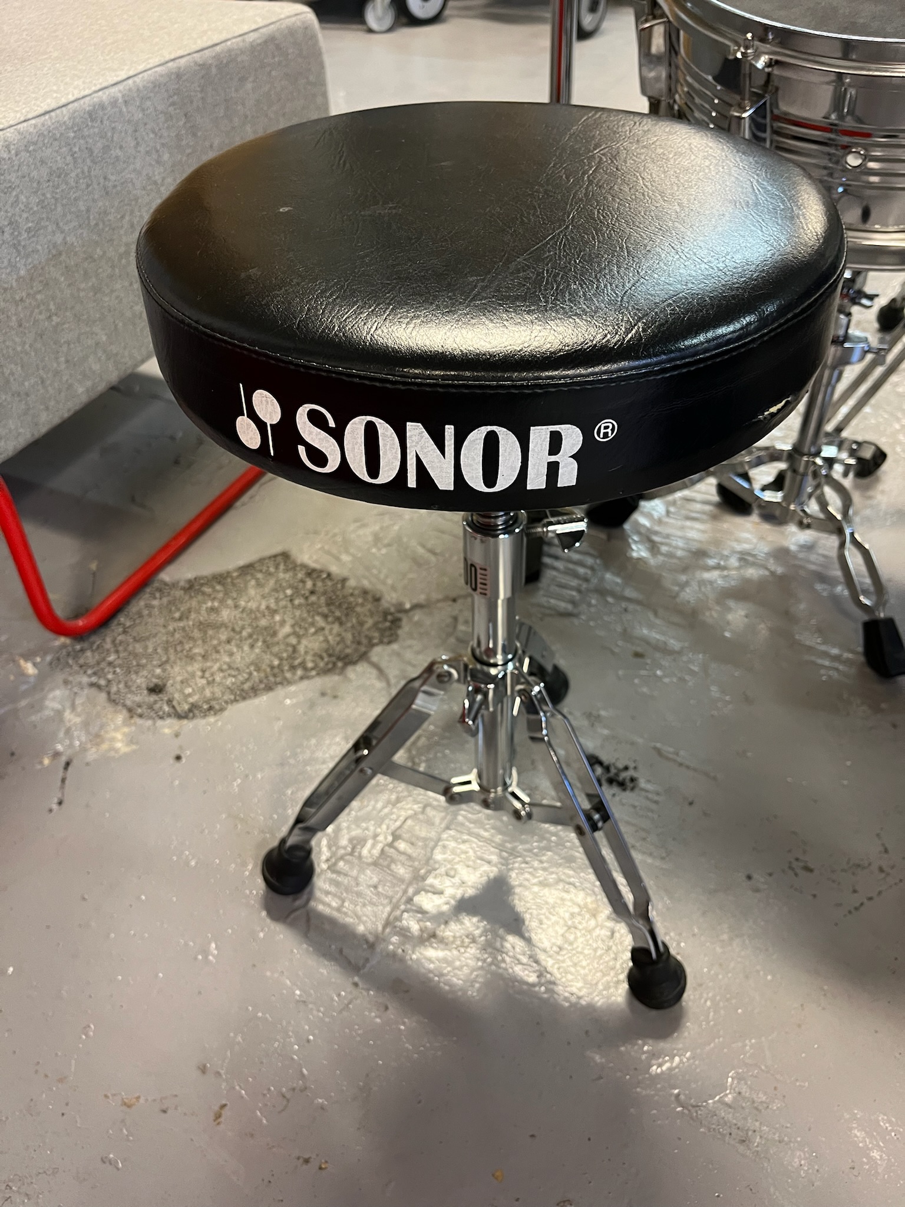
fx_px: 906
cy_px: 604
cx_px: 452
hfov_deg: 53.1
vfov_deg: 67.3
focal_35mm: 26
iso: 160
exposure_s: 1/50
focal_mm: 5.1
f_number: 1.6
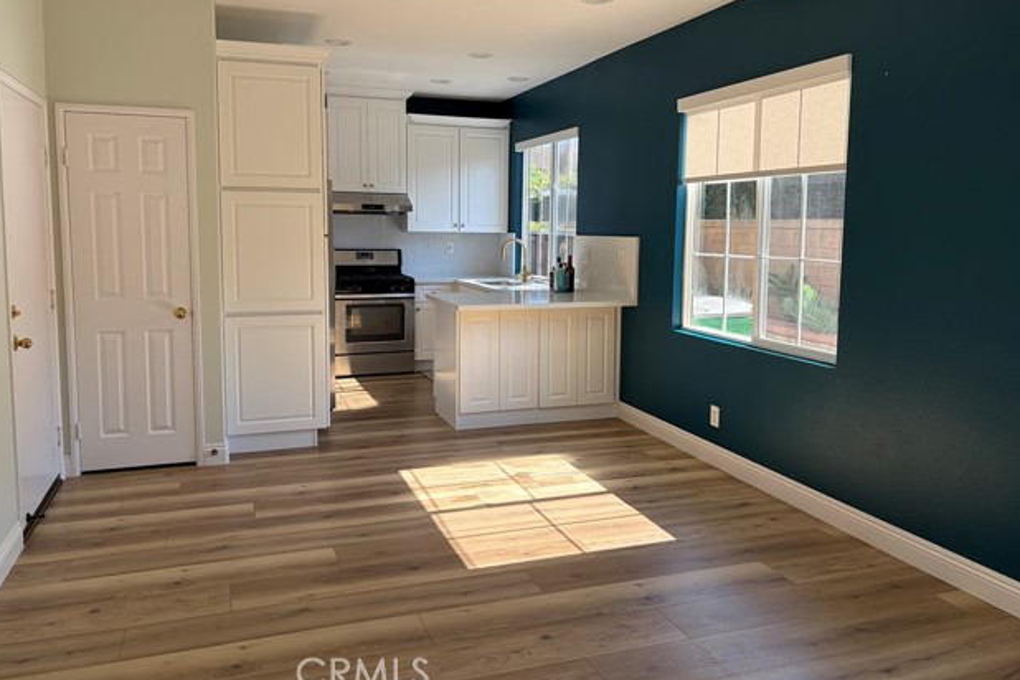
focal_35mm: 28
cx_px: 507
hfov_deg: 65.5
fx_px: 793
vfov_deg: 46.3
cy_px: 300
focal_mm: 5.96
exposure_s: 1/384
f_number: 1.6
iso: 64
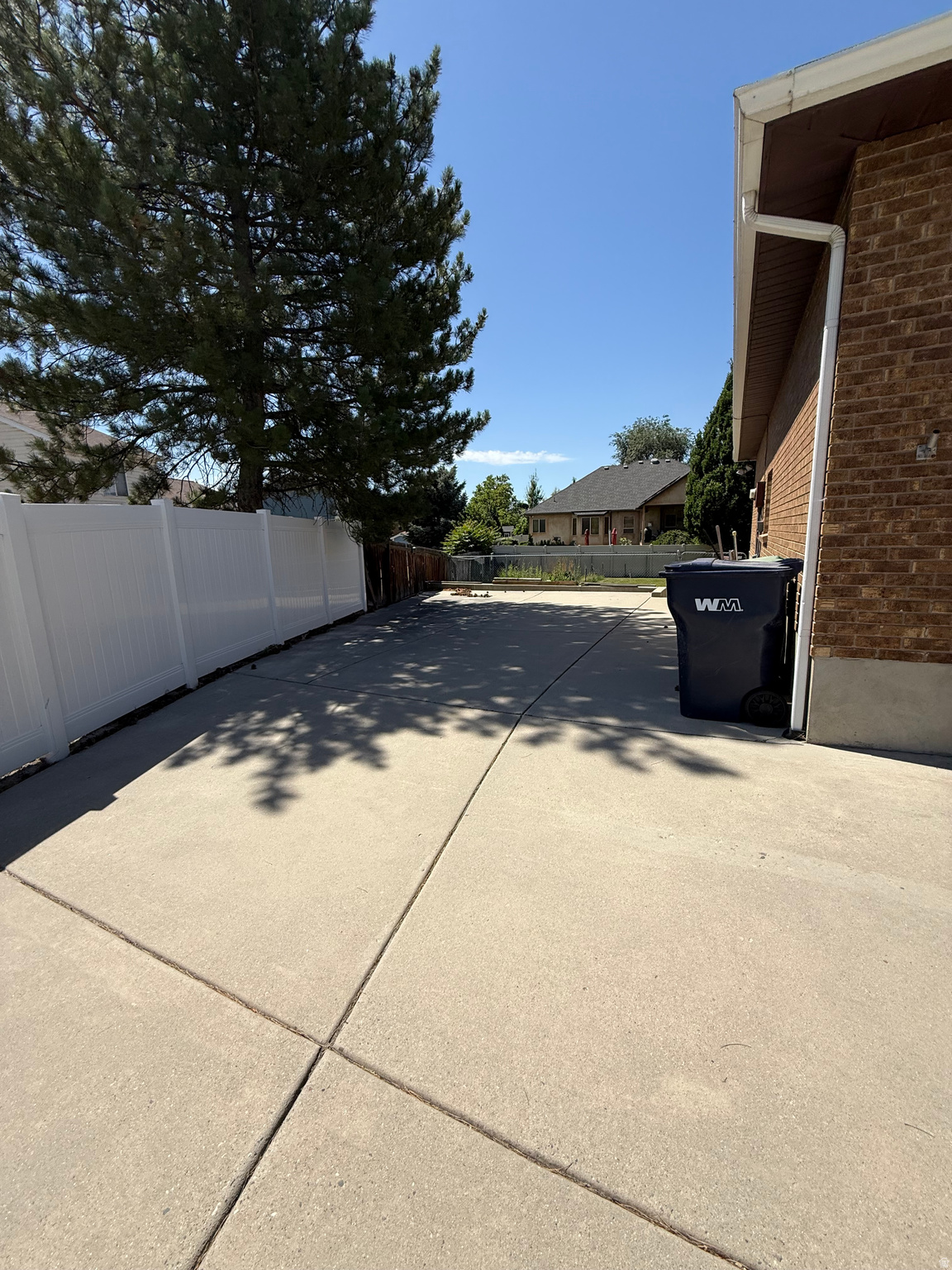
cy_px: 635
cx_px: 476
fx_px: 513
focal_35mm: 14
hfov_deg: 85.7
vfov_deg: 102.1
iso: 50
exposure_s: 1/2410
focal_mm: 2.22
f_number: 2.2
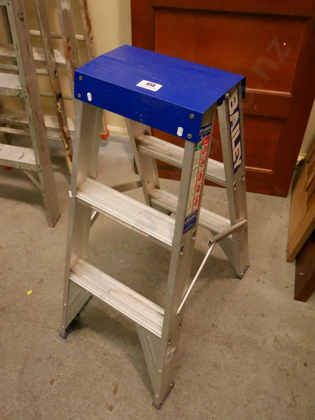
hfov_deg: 46.8
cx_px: 158
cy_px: 210
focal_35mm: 30
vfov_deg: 59.9
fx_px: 364
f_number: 3.8
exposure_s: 1/125
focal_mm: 15
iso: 3200
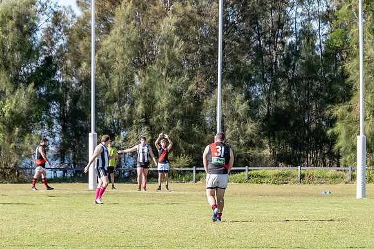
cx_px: 219
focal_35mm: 219
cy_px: 146
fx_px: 2279
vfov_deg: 6.3
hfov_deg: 9.4
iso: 800
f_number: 7.1
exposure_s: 1/2500
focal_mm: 122
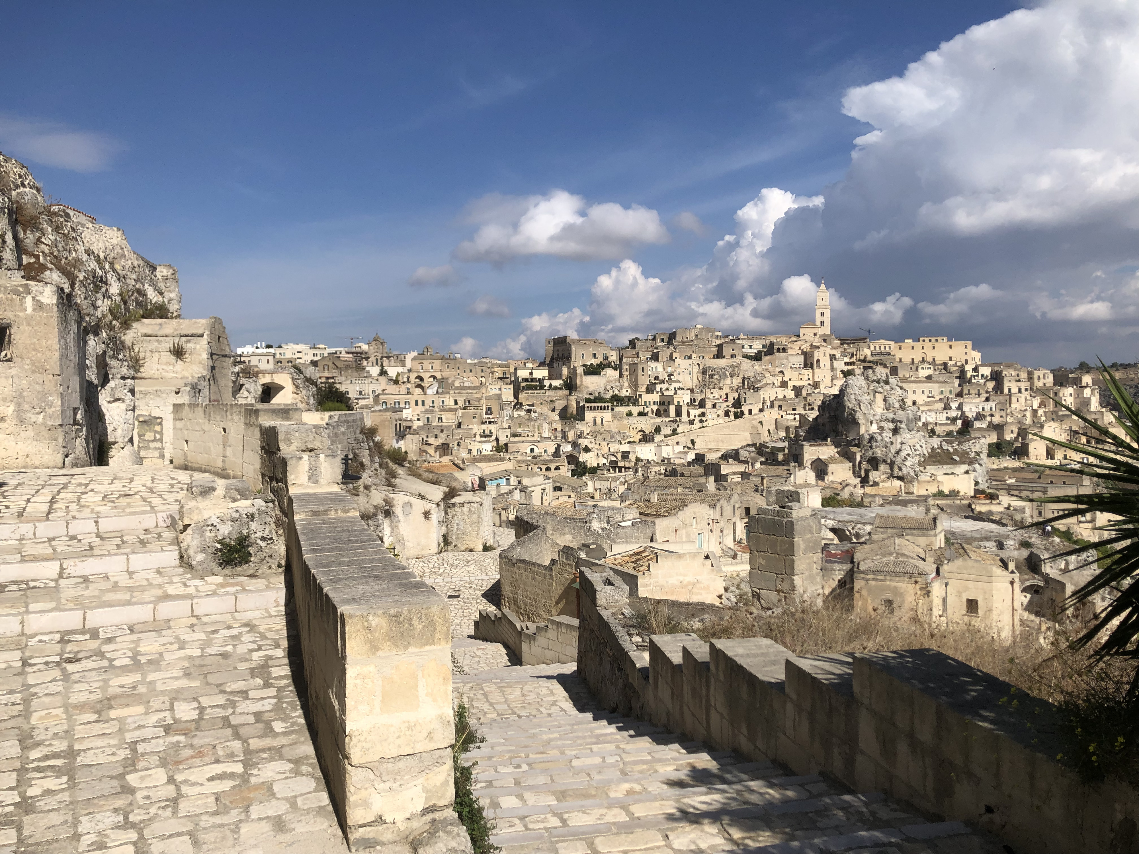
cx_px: 570
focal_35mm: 28
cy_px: 427
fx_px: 921
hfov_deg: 63.4
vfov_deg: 49.7
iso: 25
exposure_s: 1/4878
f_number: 1.8
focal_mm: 4
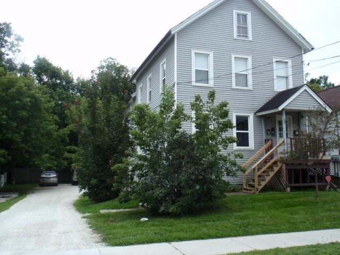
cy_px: 128
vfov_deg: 41.8
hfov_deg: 54.0
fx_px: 334
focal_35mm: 34
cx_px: 170
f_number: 3.5
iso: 64
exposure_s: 1/80
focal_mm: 6.07
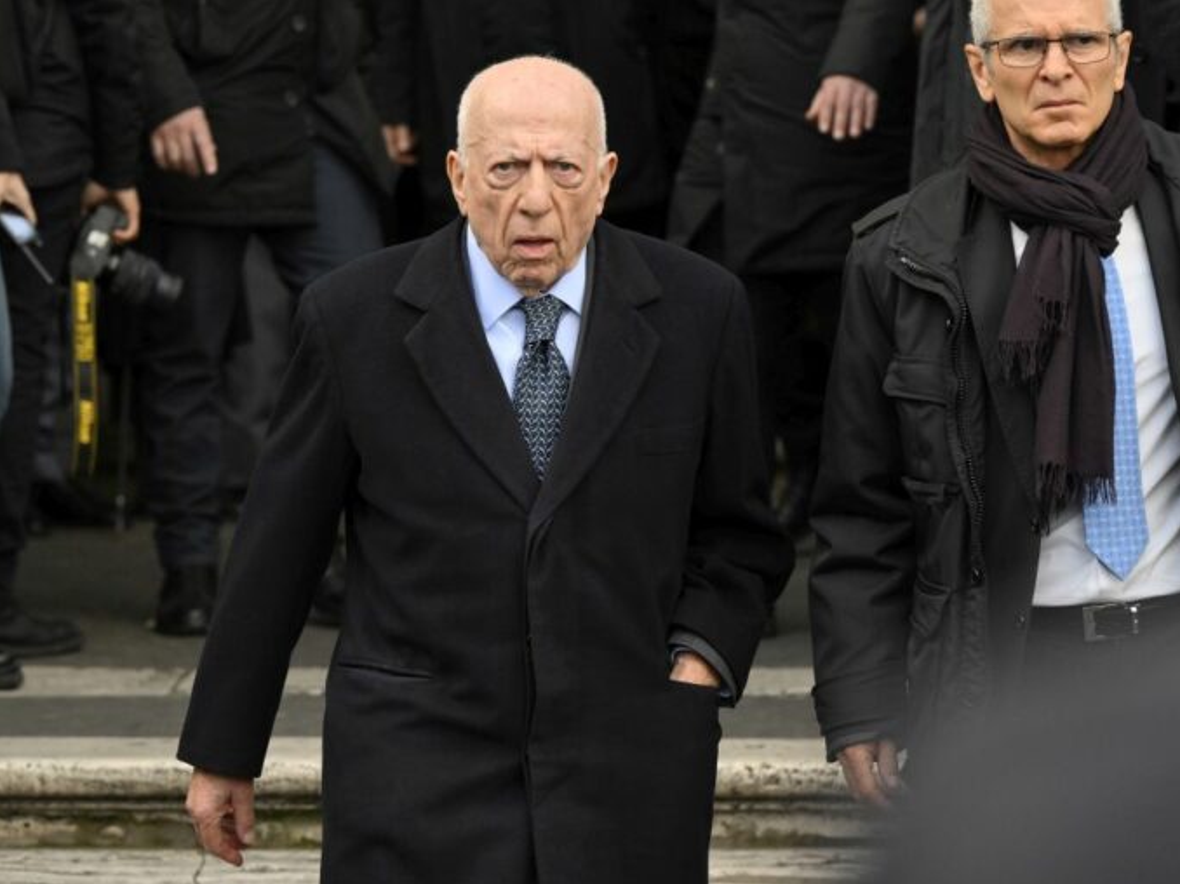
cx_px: 581
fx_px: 5384
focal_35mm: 158
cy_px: 442
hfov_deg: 12.5
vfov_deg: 9.4
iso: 1600
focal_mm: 145
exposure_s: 1/800
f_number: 5.6
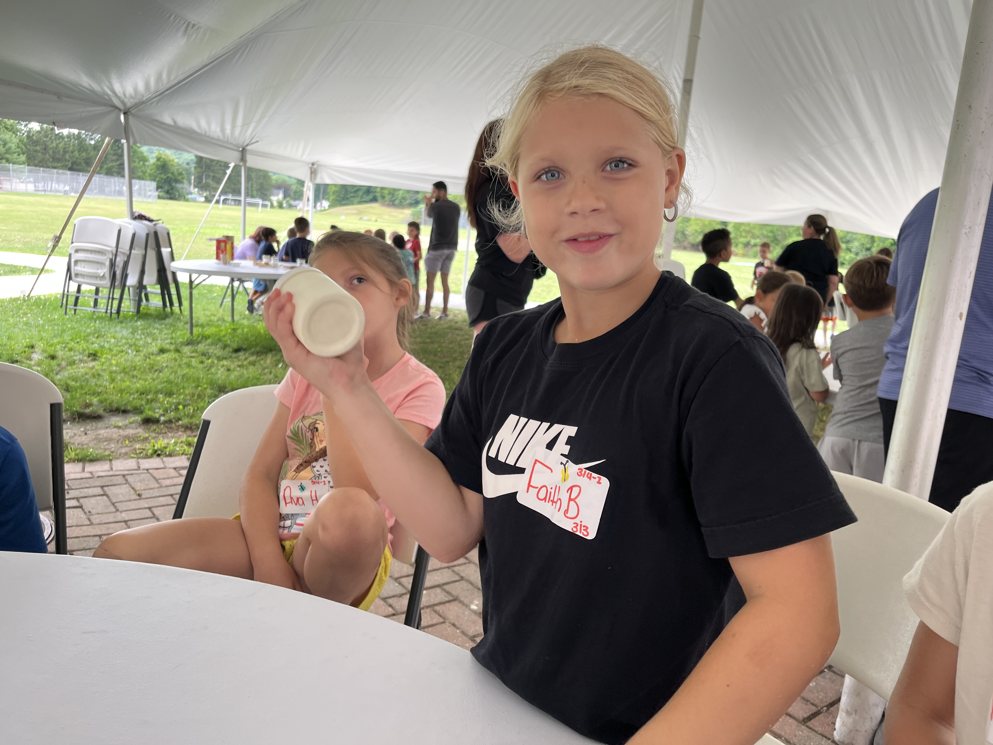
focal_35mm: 26
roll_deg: -5.3
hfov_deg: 67.3
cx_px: 496
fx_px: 746
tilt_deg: -11.1
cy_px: 372
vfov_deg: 53.1
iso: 50
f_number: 1.6
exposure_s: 1/122
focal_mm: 5.1
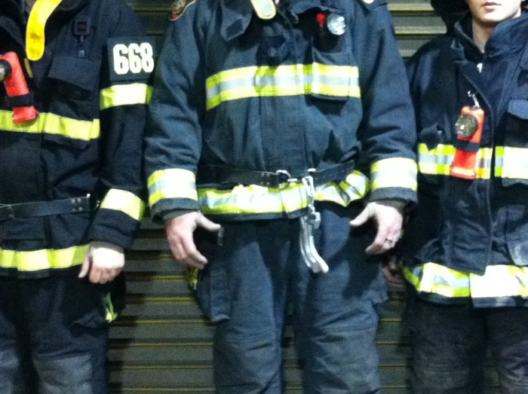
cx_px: 272
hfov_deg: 24.4
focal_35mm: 80
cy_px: 160
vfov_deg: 18.4
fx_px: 1219
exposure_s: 1/15
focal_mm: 3.85
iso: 640
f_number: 2.8
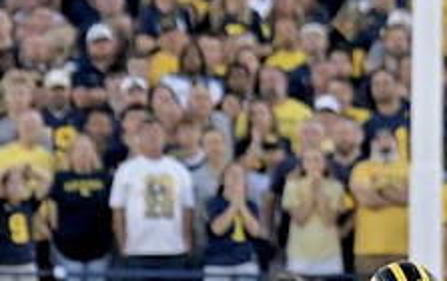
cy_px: 380
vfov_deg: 1.3
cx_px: 549
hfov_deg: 2.0
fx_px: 12600
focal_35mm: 1033
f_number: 5.6
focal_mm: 260
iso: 3200
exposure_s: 1/1000
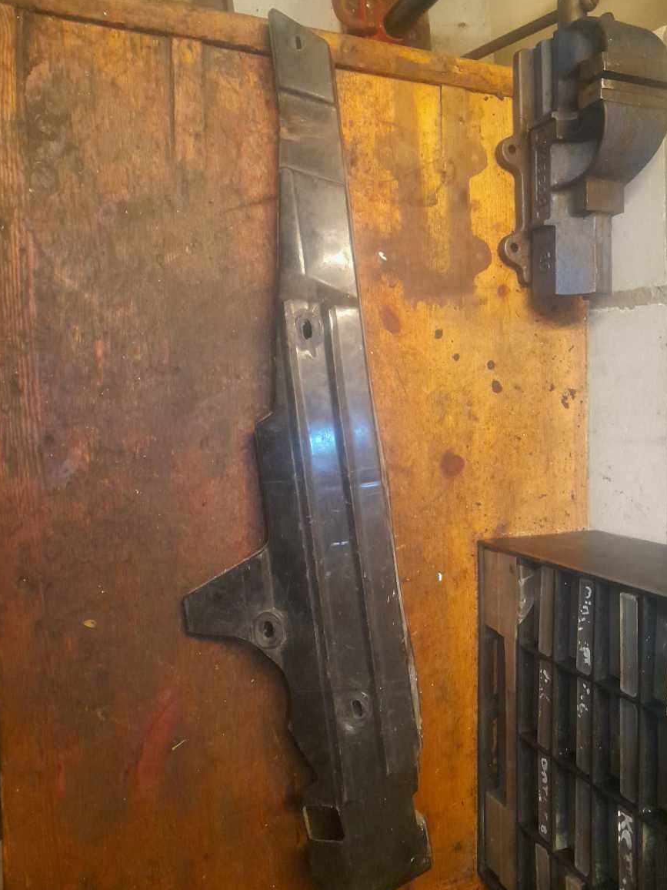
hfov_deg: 51.4
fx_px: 694
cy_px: 434
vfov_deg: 65.3
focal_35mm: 27
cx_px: 339
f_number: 1.8
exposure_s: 1/20
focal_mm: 4
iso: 640
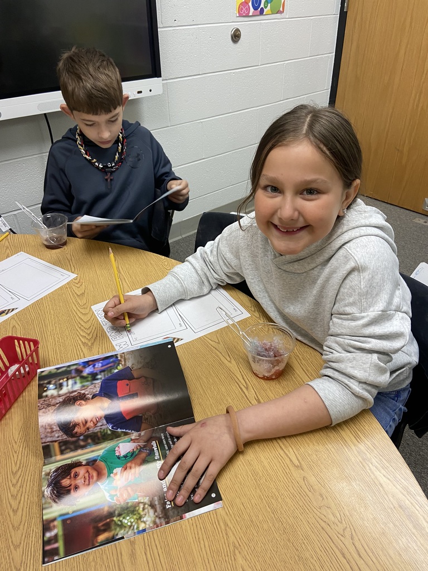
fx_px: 429
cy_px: 286
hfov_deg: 53.1
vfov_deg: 67.3
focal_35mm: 26
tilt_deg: -33.2
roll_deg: +1.4
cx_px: 214
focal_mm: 4.25
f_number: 1.8
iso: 125
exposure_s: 1/60
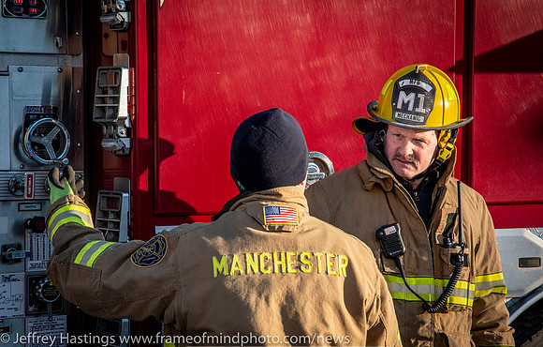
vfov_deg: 10.5
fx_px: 1889
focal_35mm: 127
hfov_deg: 16.4
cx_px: 272
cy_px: 171
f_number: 8
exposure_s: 1/1000
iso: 1000
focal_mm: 80
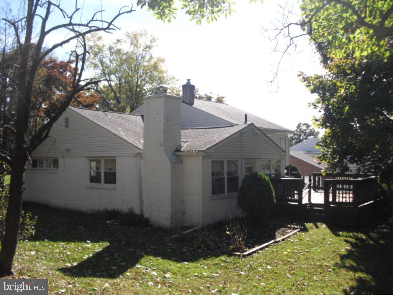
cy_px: 148
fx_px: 409
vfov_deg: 39.7
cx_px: 196
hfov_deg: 51.4
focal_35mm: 36
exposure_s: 1/100
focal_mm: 6.3
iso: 100
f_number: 7.8
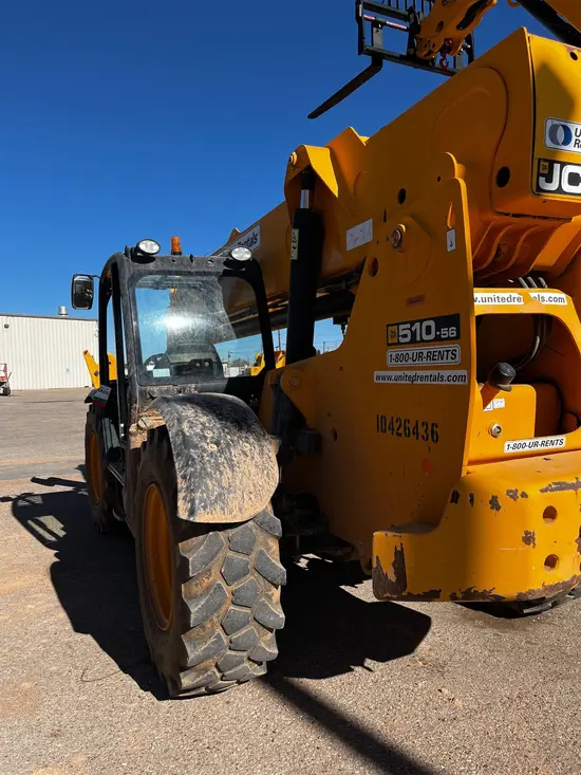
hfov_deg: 53.1
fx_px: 582
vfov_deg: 67.3
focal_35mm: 26
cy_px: 388
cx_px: 290
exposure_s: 1/3049
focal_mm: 5.1
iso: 50
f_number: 1.6
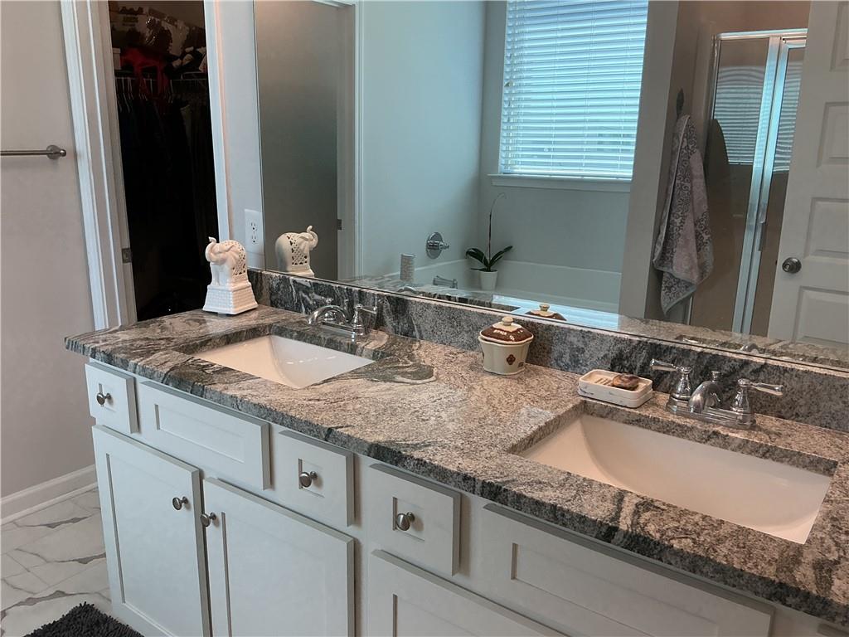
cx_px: 424
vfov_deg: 48.2
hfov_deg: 61.7
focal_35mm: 29
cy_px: 318
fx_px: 711
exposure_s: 1/120
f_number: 1.8
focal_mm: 3
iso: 40
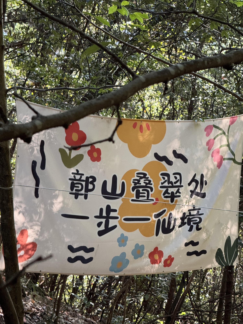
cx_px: 122
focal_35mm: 120
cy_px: 162
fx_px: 1123
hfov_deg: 12.3
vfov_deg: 16.4
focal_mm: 15.66
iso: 250
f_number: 2.8
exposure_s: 1/86
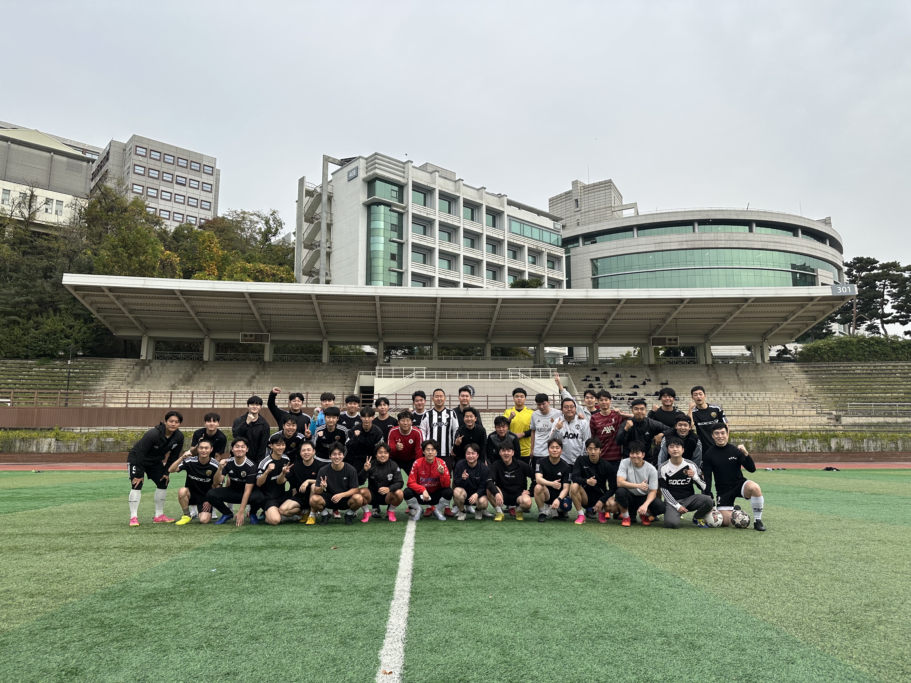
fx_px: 632
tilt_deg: +9.3
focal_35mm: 24
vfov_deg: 56.8
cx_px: 456
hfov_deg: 71.6
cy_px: 342
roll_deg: -0.5
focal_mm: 6.86
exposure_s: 1/2732
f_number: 1.78
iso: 80
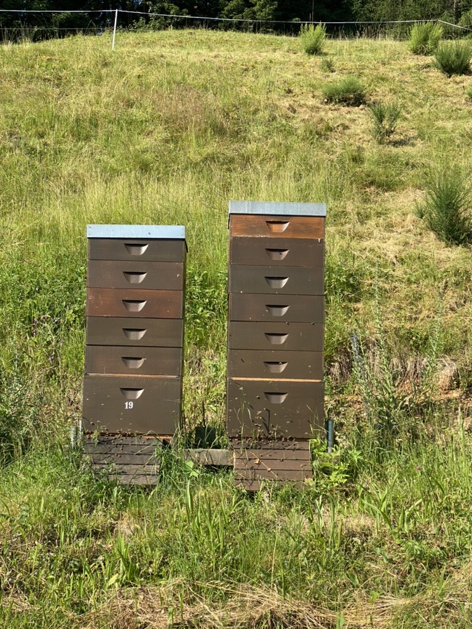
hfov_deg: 28.0
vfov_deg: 36.8
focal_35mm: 52
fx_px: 945
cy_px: 314
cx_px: 236
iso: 20
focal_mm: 6
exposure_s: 1/648
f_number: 2
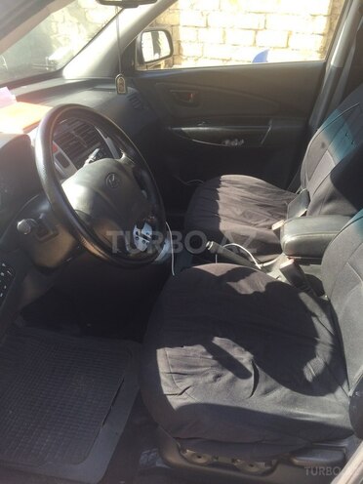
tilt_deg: -32.6
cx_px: 182
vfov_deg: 61.7
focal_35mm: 29
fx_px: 405
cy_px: 242
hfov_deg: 48.2
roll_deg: +1.0
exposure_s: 1/138
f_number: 2.2
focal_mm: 4.15
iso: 32
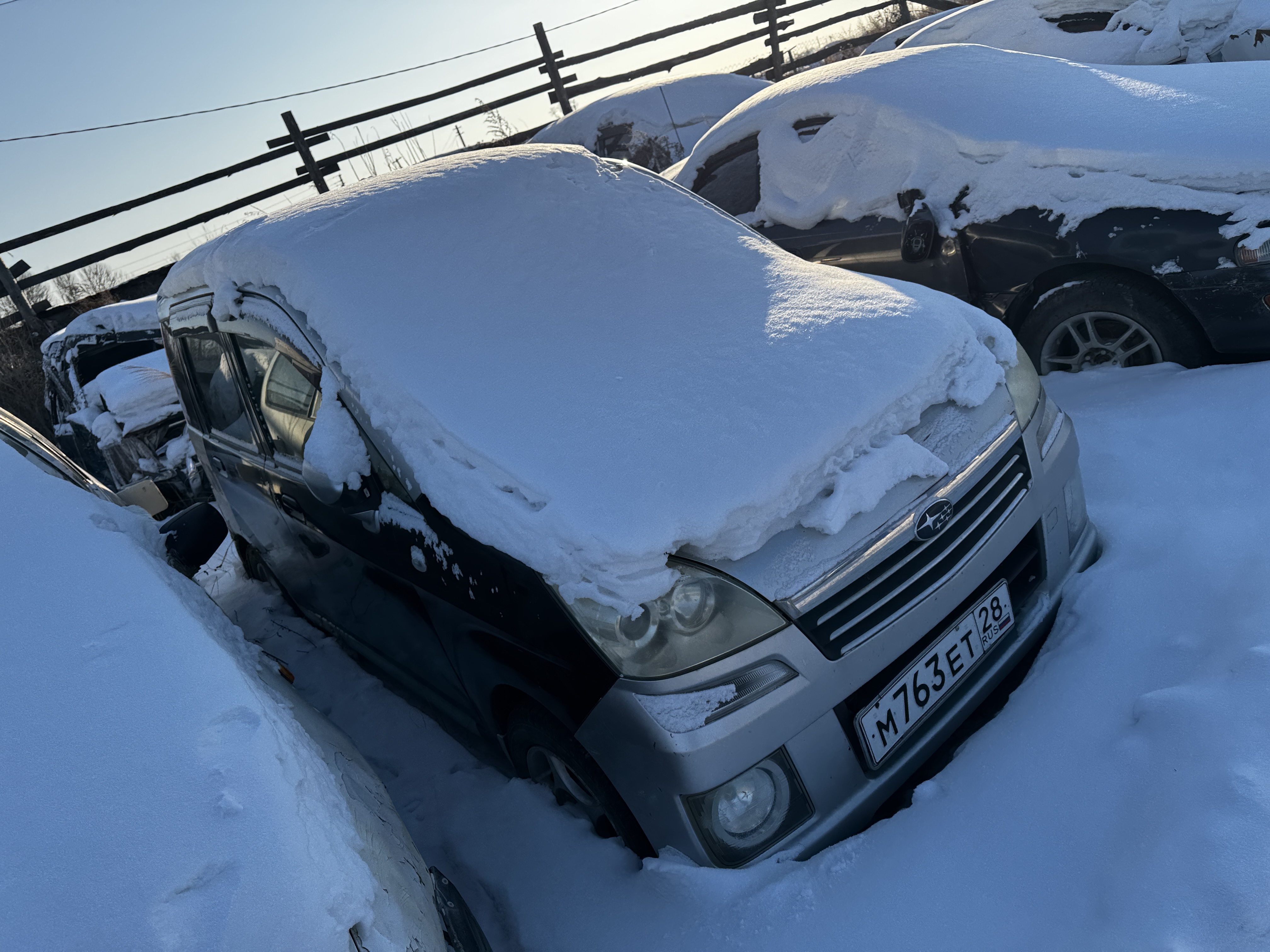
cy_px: 476
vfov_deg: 56.8
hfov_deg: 71.6
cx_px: 635
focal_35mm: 24
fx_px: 881
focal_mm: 6.76
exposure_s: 1/3413
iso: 80
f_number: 1.78
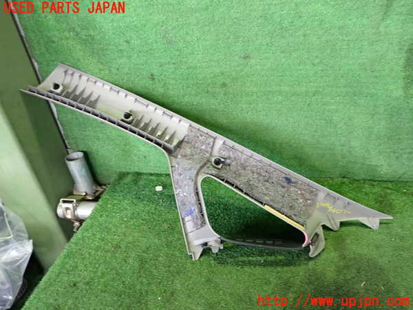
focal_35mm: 30
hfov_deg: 60.0
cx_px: 206
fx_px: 358
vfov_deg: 46.8
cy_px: 155
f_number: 2.3
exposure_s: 1/30
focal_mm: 5.4
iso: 400
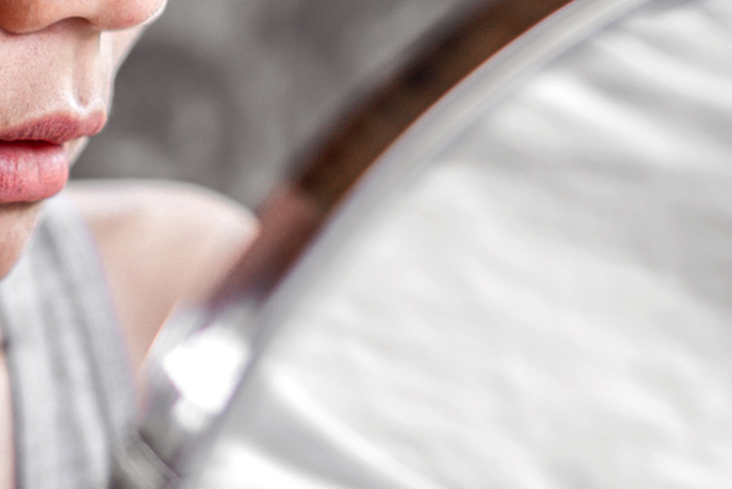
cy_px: -30
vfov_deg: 10.4
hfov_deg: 15.4
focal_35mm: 130
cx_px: -46
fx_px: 2649
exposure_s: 1/250
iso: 100
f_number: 2.2
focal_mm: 35
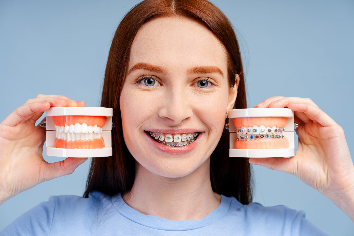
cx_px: 177
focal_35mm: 85
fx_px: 836
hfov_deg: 23.9
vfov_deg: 16.1
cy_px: 118
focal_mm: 85
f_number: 8
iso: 160
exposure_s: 1/200
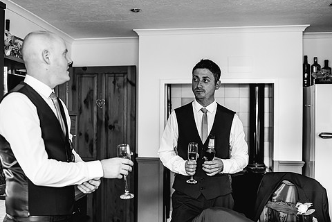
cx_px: 133
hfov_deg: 44.3
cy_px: 117
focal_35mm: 44
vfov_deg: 30.5
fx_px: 406
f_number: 2
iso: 1000
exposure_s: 1/160
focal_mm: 35
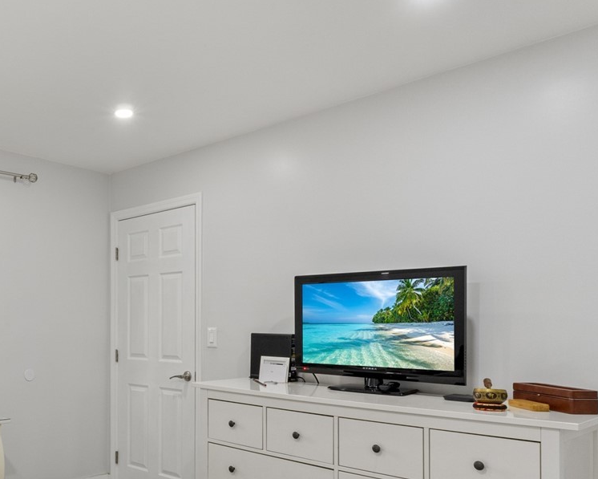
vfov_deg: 44.4
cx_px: 87
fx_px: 566
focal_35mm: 32
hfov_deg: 50.8
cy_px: 355
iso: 400
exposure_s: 1/1.25
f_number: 9
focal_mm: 10
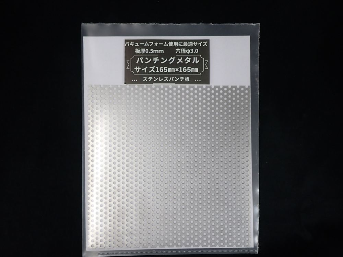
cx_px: 172
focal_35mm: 30
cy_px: 128
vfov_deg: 46.8
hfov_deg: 60.0
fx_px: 297
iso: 200
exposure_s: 1/100
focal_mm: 5.4
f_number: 2.3
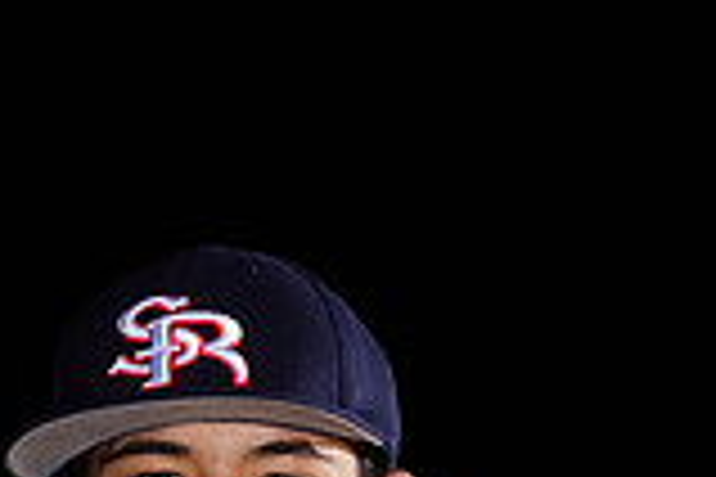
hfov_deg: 3.5
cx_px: 135
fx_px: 11574
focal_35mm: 582
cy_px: 835
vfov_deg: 2.4
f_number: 9
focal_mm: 160
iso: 400
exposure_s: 1/125
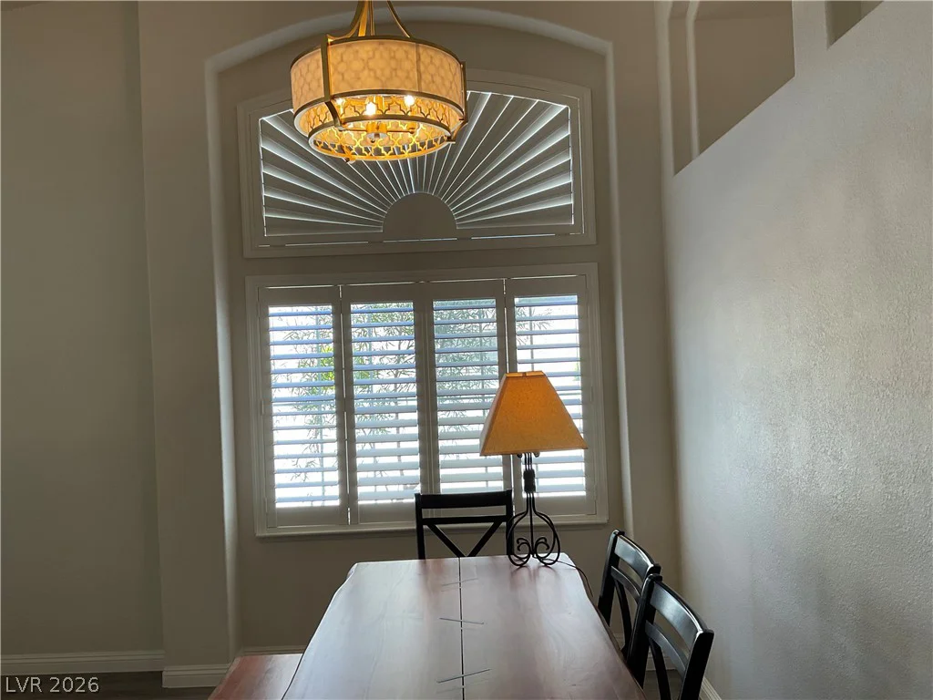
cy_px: 350
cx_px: 466
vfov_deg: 48.2
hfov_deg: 61.7
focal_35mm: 29
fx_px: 782
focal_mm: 3
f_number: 1.8
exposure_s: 1/120
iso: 32
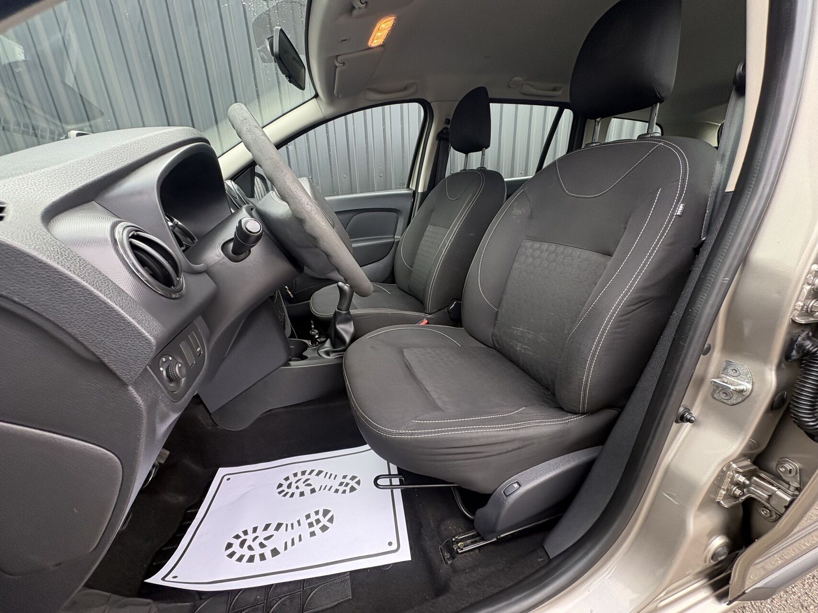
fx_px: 331
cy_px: 306
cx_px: 409
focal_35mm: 14
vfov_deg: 85.7
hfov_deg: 102.1
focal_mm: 2.22
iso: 100
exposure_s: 1/99
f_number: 2.2
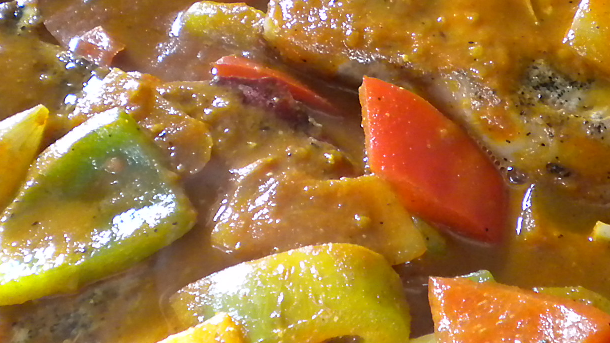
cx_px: 410
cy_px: 34
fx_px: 1035
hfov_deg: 32.5
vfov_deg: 18.5
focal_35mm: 64
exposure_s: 1/21.2
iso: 400
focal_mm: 6.3
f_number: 3.1
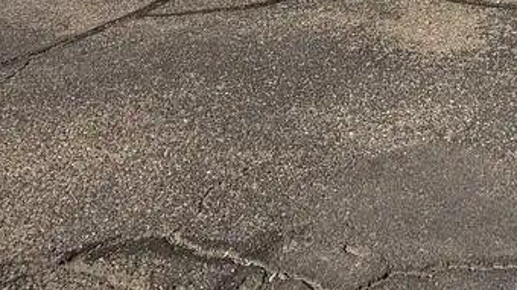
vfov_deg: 19.8
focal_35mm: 46
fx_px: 630
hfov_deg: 39.0
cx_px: 526
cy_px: -217
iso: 50
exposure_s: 1/3460
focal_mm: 2.22
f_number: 2.2
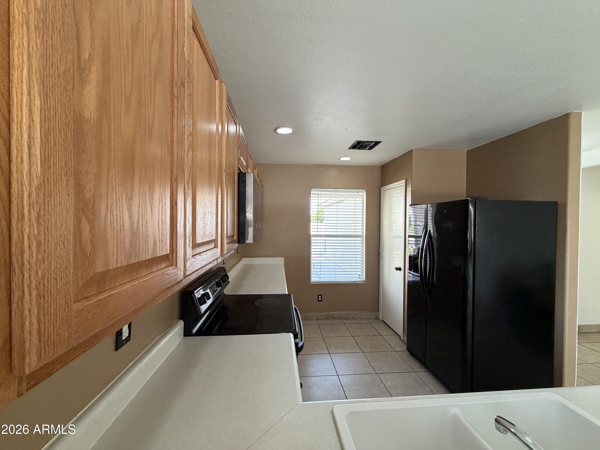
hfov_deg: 102.1
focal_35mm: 14
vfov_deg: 85.7
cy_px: 225
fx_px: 243
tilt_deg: -0.7
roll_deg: -0.5
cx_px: 300
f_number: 2.2
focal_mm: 2.22
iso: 250
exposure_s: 1/60
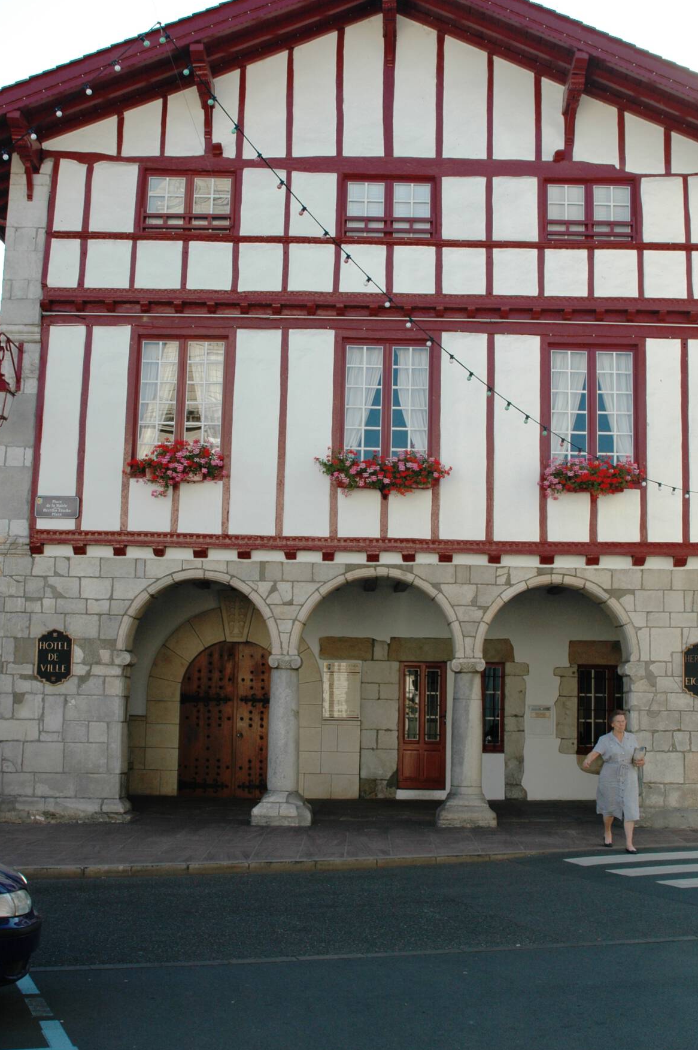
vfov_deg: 42.8
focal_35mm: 46
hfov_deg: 29.2
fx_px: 1340
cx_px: 375
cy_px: 500
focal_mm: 28
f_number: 7.1
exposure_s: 1/200
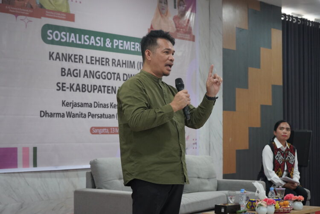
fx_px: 623
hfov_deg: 28.8
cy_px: 107
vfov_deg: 19.5
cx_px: 160
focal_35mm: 70
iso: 5000
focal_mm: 70
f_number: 5.6
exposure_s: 1/160
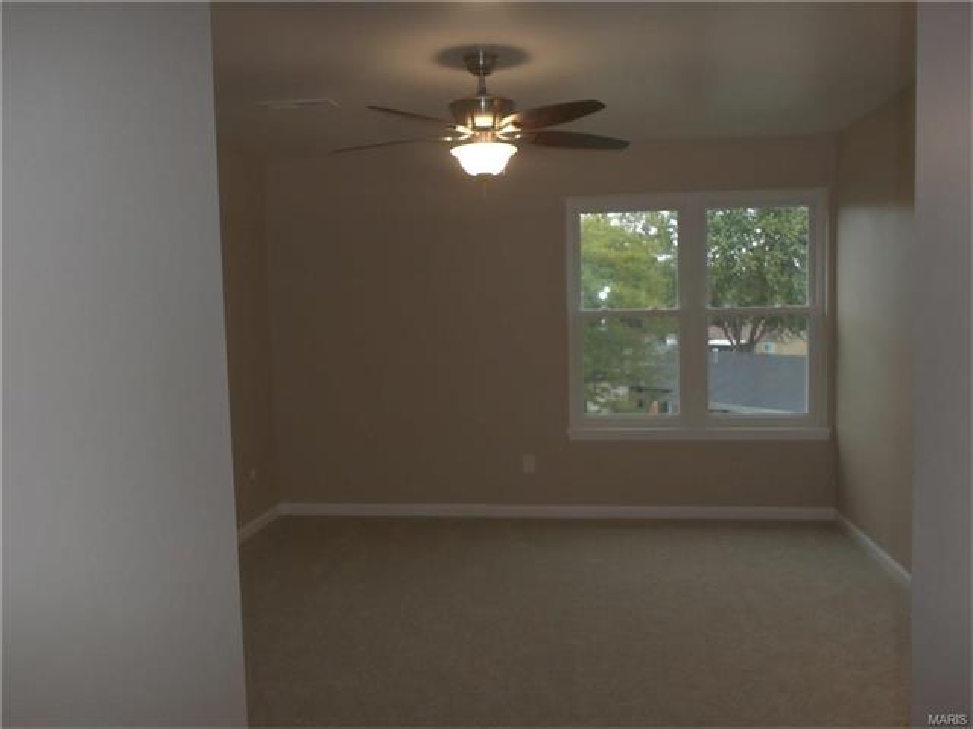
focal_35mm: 28
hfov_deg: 63.4
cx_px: 486
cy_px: 364
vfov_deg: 49.7
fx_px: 787
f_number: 3.3
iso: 200
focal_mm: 5.1
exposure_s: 1/60
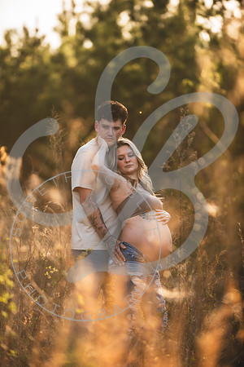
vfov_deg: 11.7
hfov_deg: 7.8
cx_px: 122
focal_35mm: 175
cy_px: 184
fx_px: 1779
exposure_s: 1/400
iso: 100
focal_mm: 175
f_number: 2.8
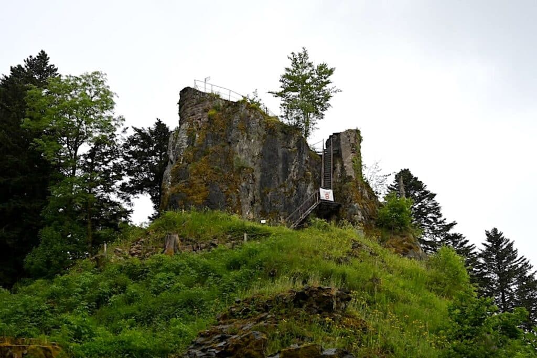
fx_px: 514
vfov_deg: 38.3
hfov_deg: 55.1
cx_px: 268
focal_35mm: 34
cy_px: 179
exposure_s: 1/250
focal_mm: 34.5
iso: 280
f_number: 4
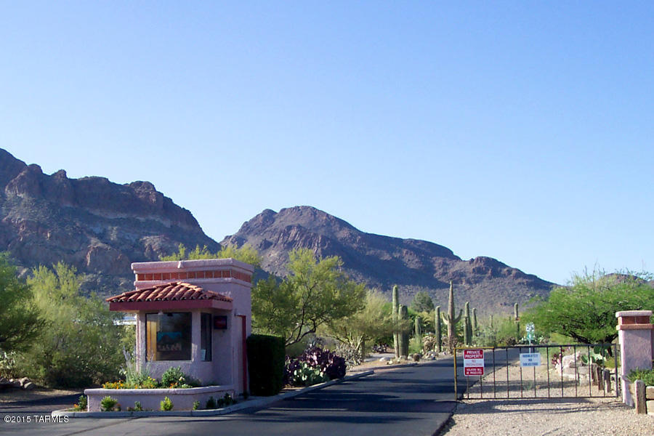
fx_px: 690
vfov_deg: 35.1
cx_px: 327
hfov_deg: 50.7
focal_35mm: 38
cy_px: 218
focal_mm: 8
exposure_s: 1/350
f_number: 4.8
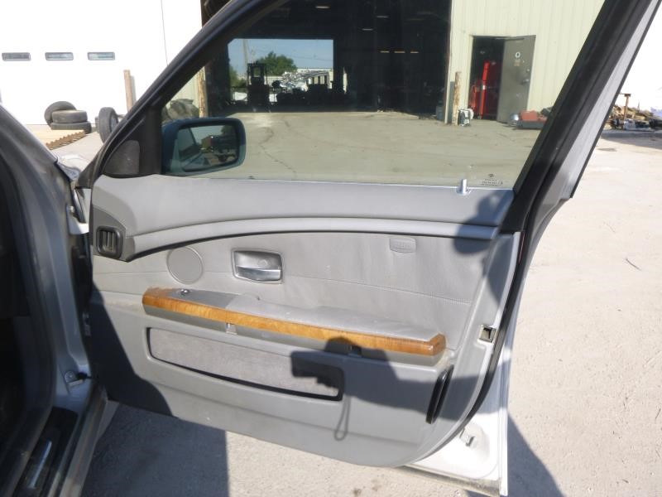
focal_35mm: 25
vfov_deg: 54.9
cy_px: 248
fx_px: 478
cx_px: 331
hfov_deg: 69.4
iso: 100
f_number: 3.9
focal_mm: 4.5
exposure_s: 1/320
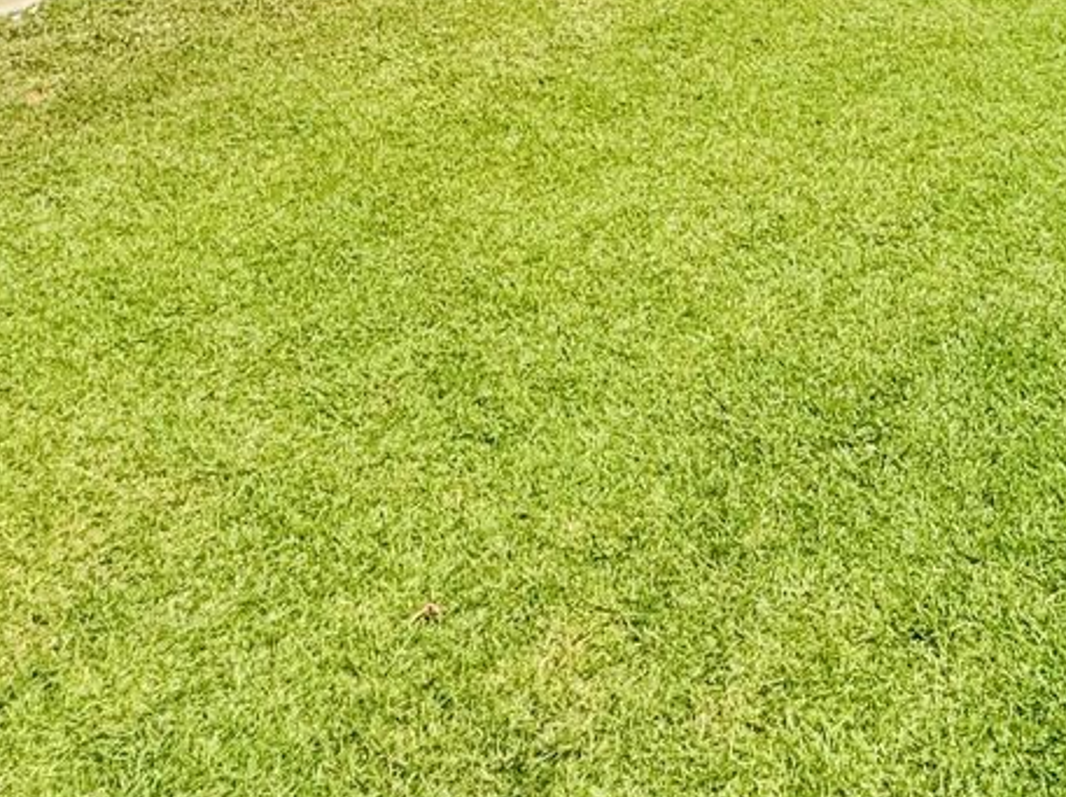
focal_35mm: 46
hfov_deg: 36.6
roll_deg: +0.9
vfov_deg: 24.5
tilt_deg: +2.2
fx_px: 1415
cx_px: 1092
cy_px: -397
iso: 50
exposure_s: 1/2083
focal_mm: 2.22
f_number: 2.2
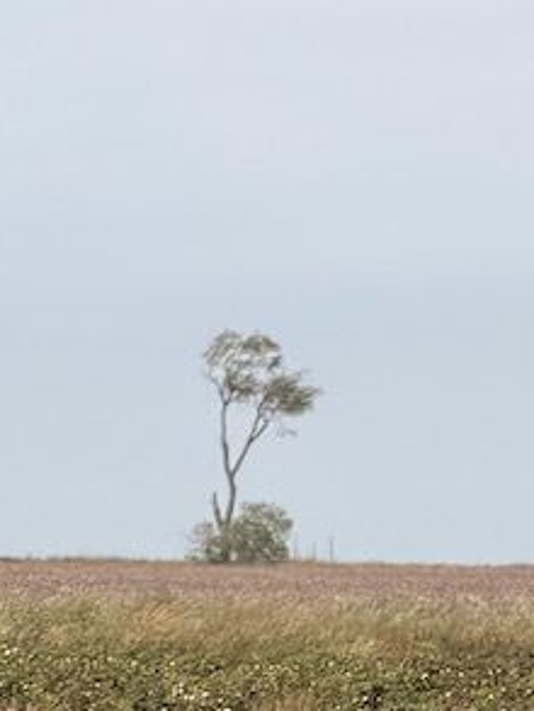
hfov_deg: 3.4
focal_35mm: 437
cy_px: 852
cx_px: 1388
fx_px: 8982
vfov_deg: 4.5
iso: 40
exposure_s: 1/638
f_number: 2.8
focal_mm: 16.89
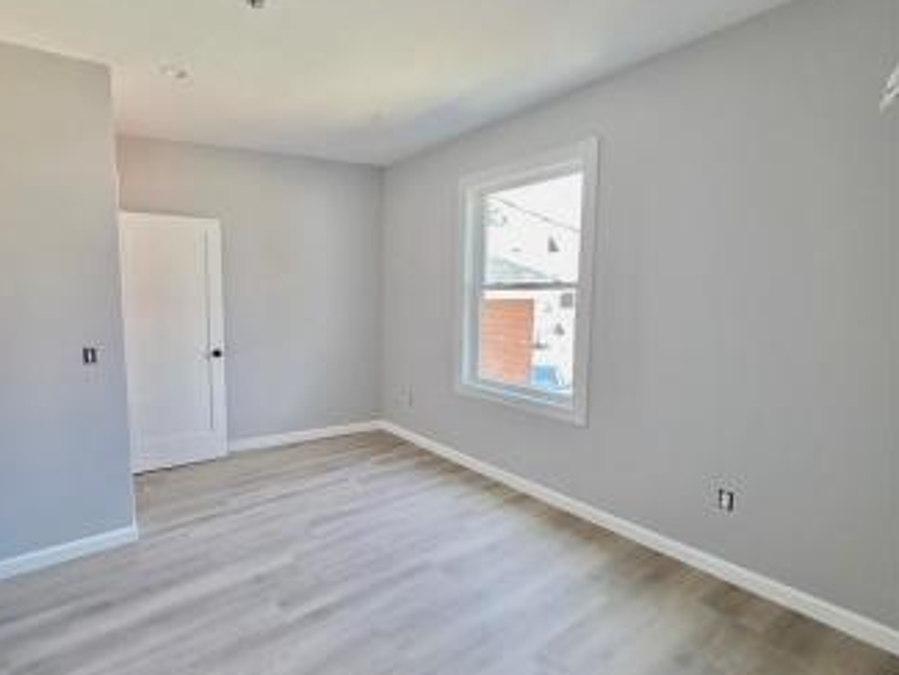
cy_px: 335
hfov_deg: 92.9
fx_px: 416
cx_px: 349
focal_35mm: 16
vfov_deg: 78.1
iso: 200
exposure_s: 1/120
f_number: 1.9
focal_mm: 2.2
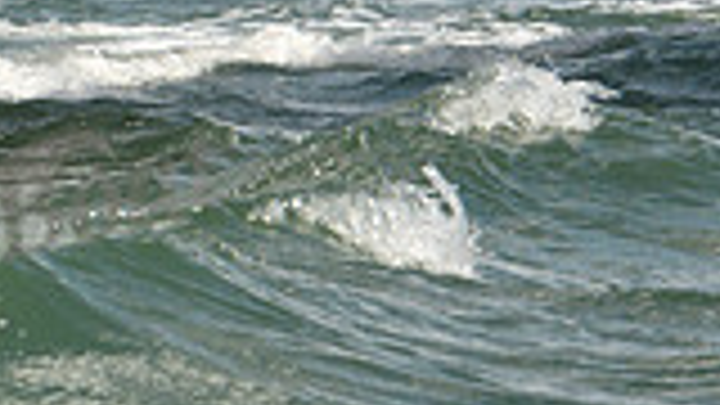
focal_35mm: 625
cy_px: -407
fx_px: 11932
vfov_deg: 1.9
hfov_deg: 3.4
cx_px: -518
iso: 320
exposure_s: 1/800
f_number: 11
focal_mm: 165
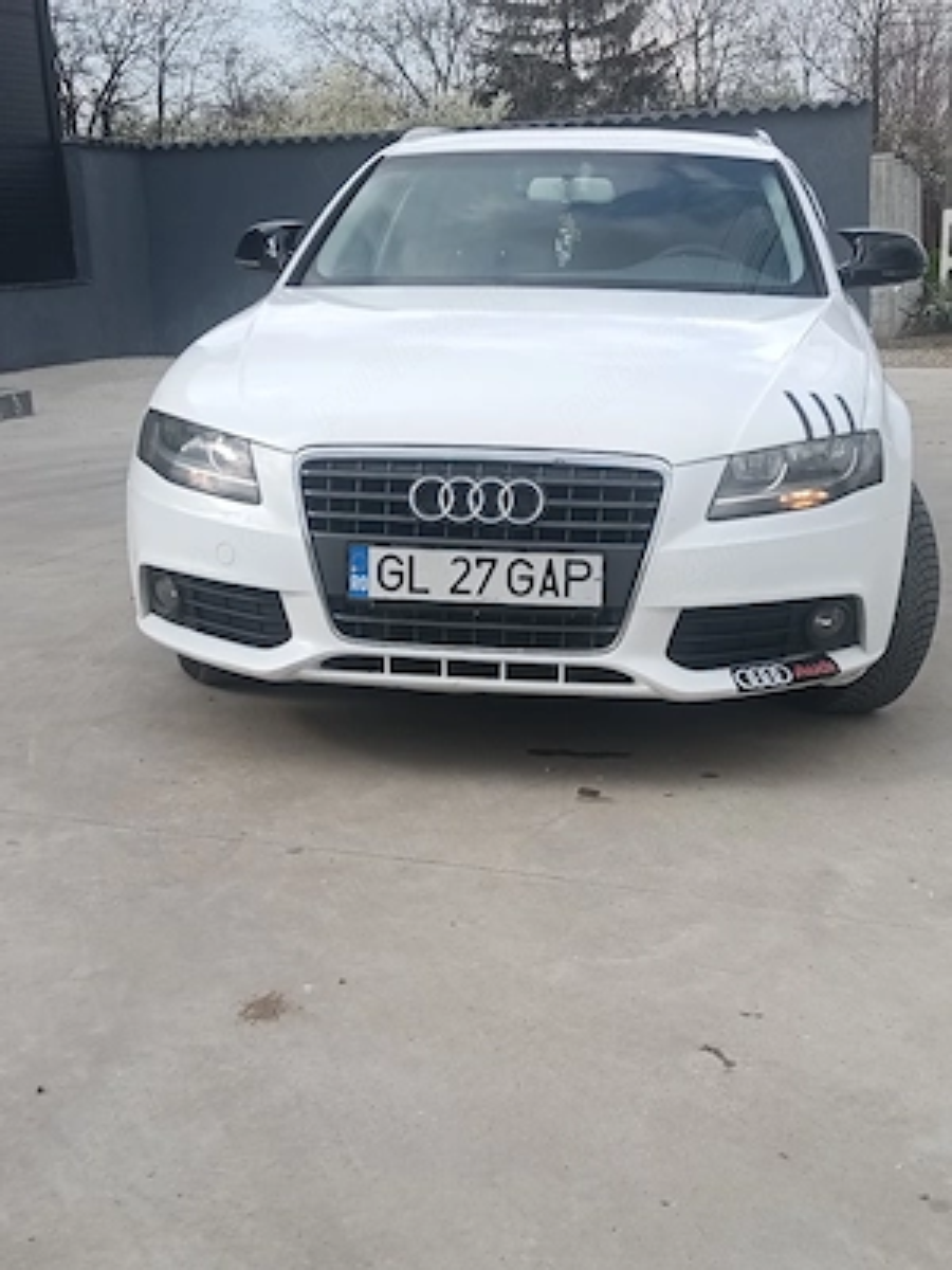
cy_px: 635
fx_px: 1723
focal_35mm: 47
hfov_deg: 30.9
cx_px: 476
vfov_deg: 40.4
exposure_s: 1/455
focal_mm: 3.98
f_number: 1.8
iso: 50
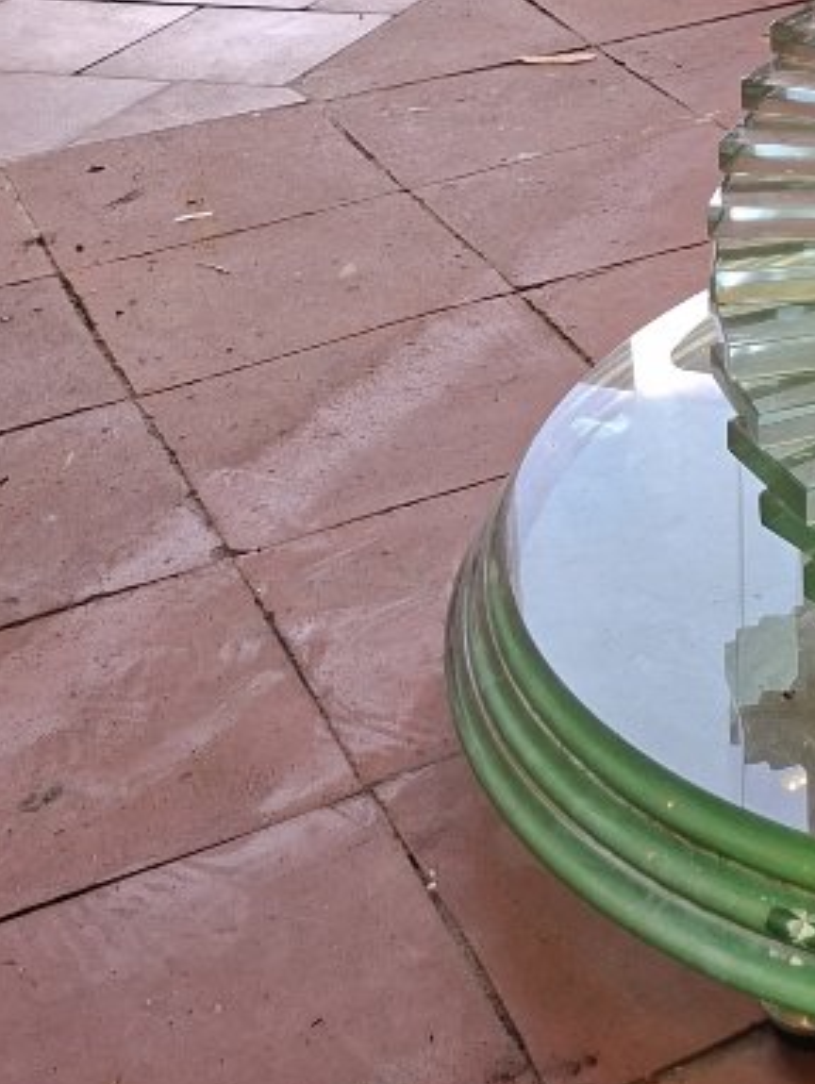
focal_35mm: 72
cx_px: 1149
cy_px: -119
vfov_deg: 25.0
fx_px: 2256
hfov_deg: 18.6
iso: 50
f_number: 1.8
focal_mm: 5.54
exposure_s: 1/130
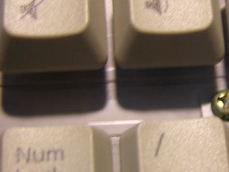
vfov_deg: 17.8
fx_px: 543
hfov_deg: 23.5
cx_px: 183
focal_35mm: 82
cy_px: 34
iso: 100
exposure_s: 1/6.4
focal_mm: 4.7
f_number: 2.6
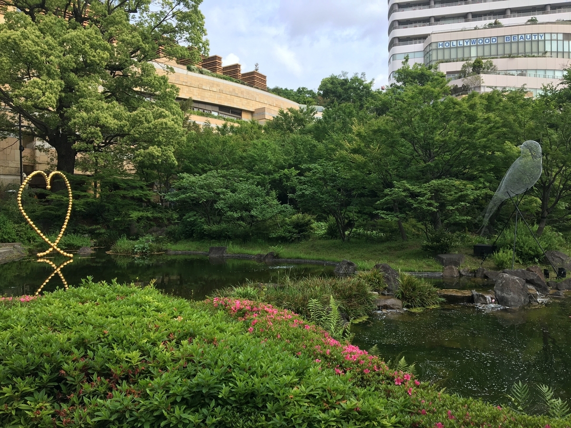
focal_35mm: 29
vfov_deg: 48.2
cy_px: 214
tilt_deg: -0.2
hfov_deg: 61.7
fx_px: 478
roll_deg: +1.6
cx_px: 286
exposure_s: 1/444
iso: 25
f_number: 2.2
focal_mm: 4.15
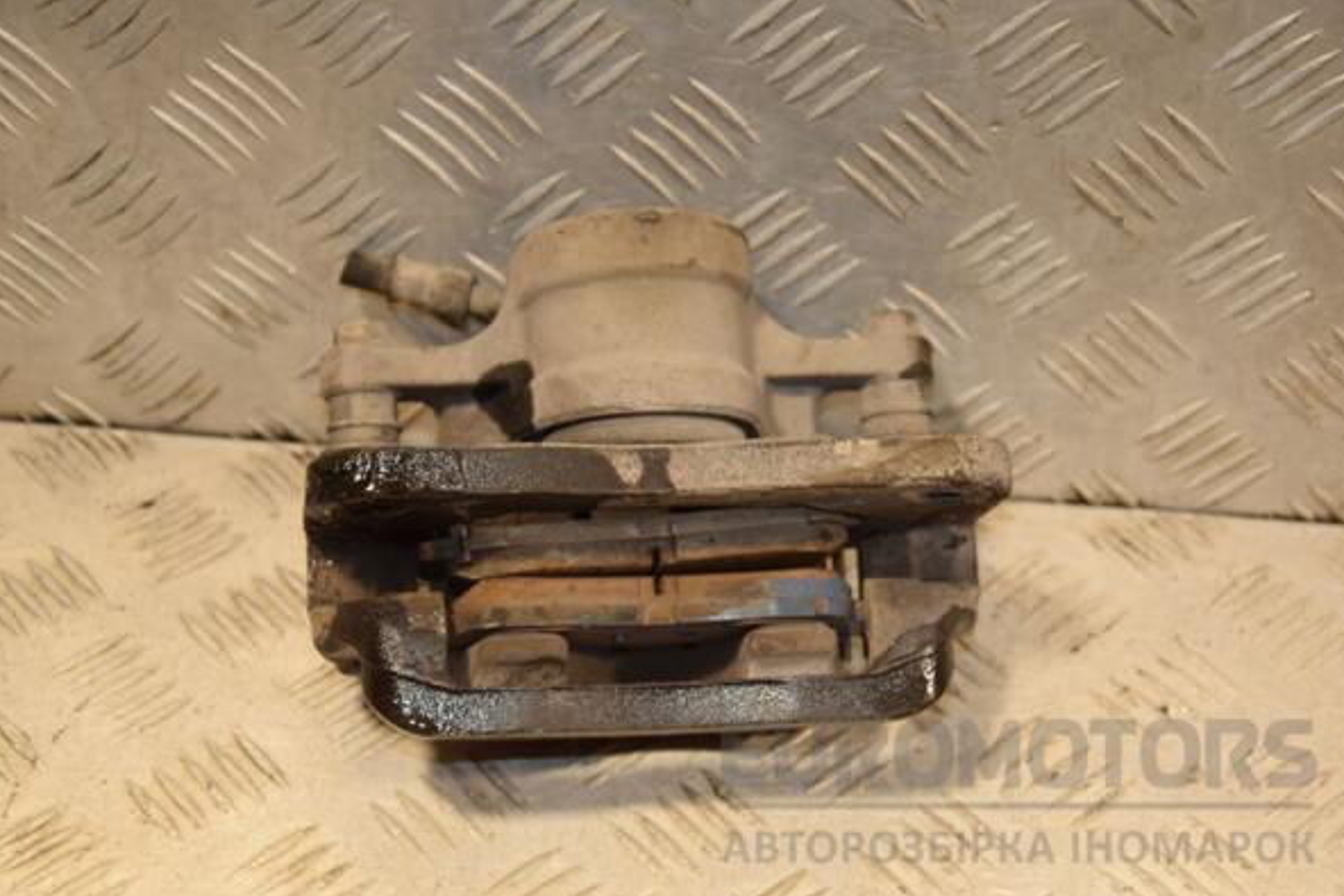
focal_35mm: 73
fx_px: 2726
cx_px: 679
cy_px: 451
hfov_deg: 27.7
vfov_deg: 18.7
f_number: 4.8
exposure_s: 1/200
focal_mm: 48
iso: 800
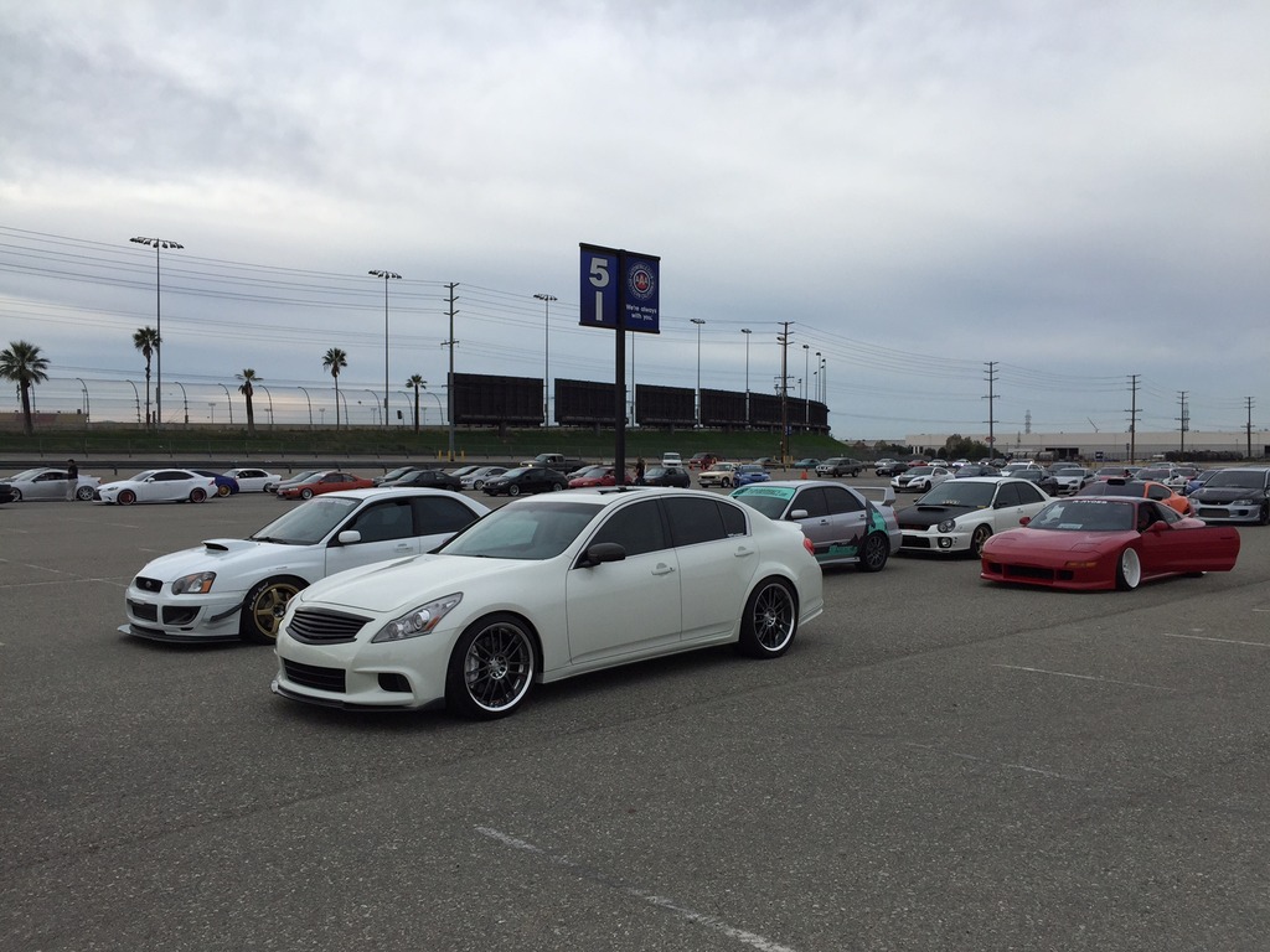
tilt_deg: +0.5
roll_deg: -0.2
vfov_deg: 48.2
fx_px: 1064
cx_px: 635
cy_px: 476
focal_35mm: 29
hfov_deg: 61.7
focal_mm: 4.15
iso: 32
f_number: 2.2
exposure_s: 1/706
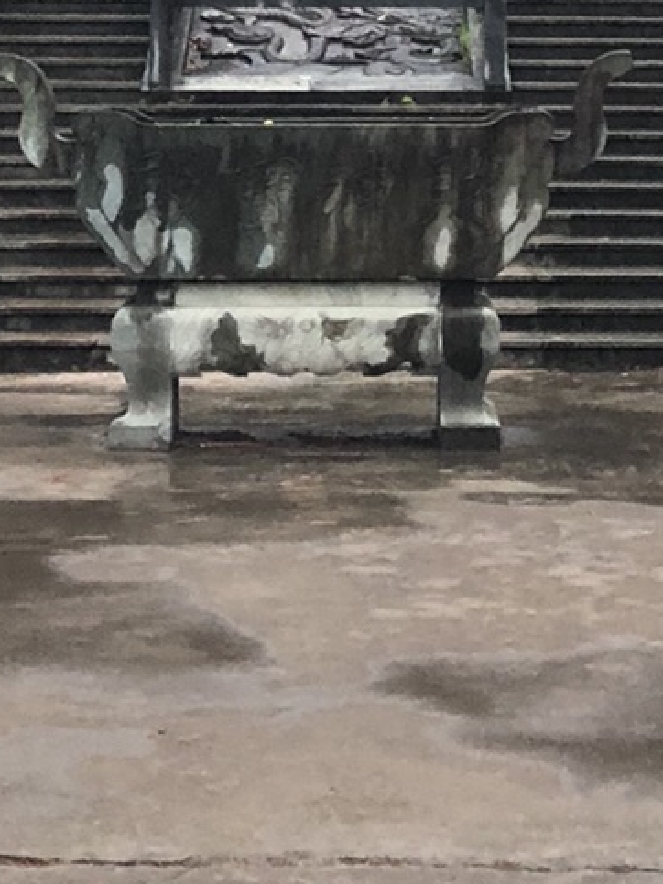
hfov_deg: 12.7
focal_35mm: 116
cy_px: -377
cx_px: 504
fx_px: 2964
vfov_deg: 15.8
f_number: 1.8
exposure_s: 1/30
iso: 32
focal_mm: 4
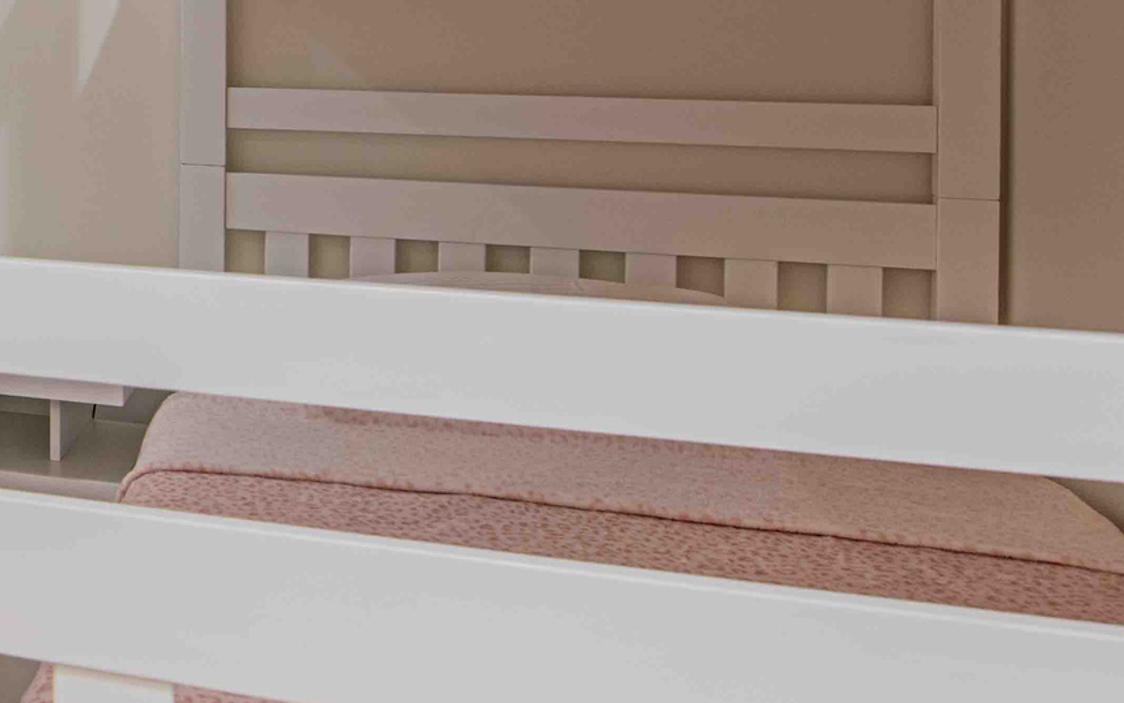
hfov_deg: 28.0
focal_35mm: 55
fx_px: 1685
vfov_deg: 22.7
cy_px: 3
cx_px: -460
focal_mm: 14
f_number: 7.1
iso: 125
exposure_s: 1/5
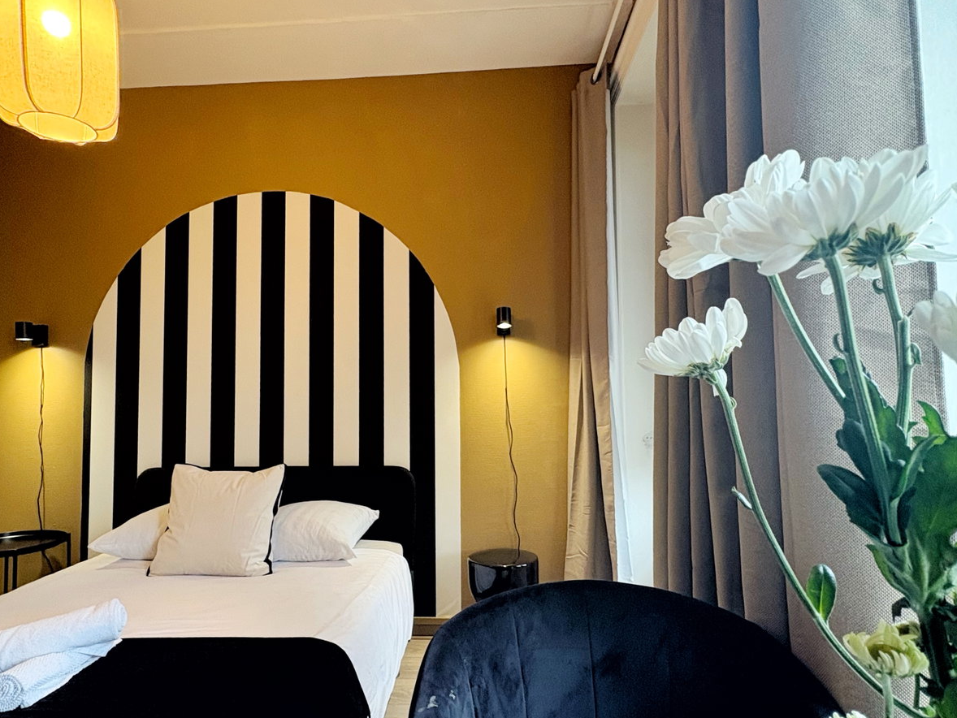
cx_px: 462
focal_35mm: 19
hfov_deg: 84.6
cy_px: 386
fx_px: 525
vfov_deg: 68.6
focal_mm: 2.22
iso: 320
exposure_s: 1/50
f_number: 2.2
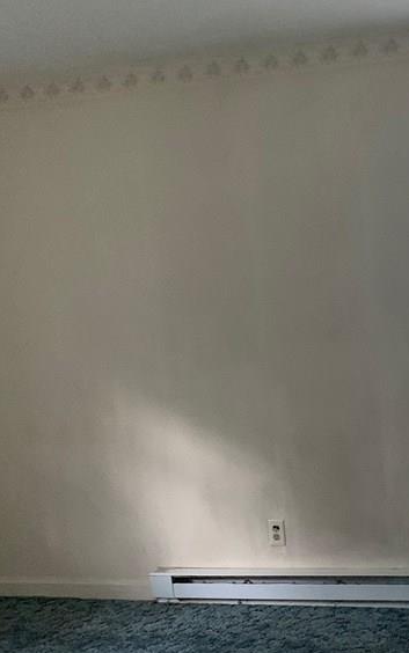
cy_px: 389
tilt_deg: -7.7
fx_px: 891
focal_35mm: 50
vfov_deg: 40.1
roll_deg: +4.7
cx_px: 499
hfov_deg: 23.5
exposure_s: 1/34
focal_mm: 4.25
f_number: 1.8
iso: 400
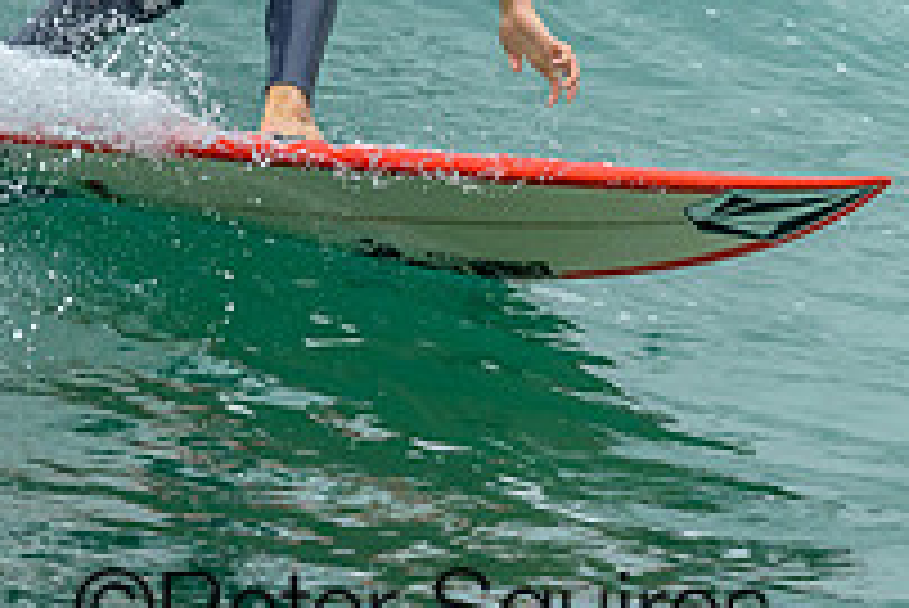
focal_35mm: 3148
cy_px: -124
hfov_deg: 0.7
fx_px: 79541
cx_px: 653
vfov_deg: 0.4
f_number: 6.3
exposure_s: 1/2000
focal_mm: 800
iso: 320
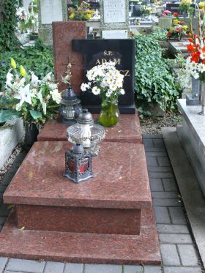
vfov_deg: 42.1
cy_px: 141
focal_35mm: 45
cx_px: 78
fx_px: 355
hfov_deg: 32.1
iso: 160
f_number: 2.8
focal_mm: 7.4
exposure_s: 1/30
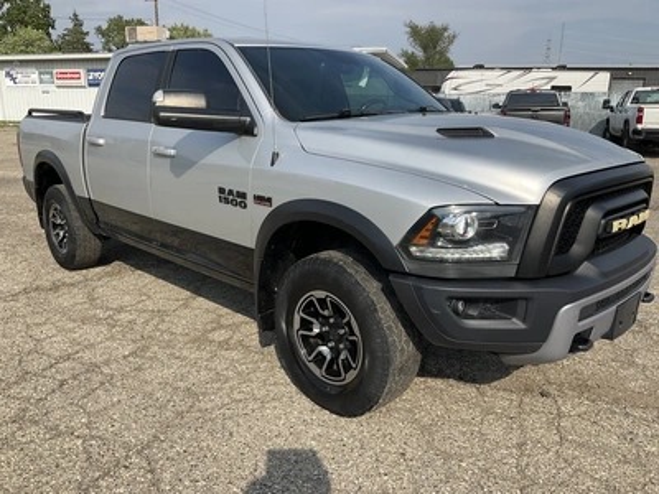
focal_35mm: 29
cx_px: 330
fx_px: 552
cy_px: 247
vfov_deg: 48.2
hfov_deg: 61.7
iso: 25
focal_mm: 3
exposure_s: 1/1786
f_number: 1.8
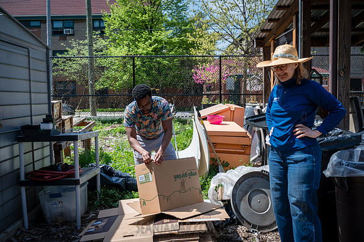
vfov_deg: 35.0
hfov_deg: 50.7
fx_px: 384
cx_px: 182
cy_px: 121
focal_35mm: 38
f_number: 3.5
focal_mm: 38
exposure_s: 1/640
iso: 100
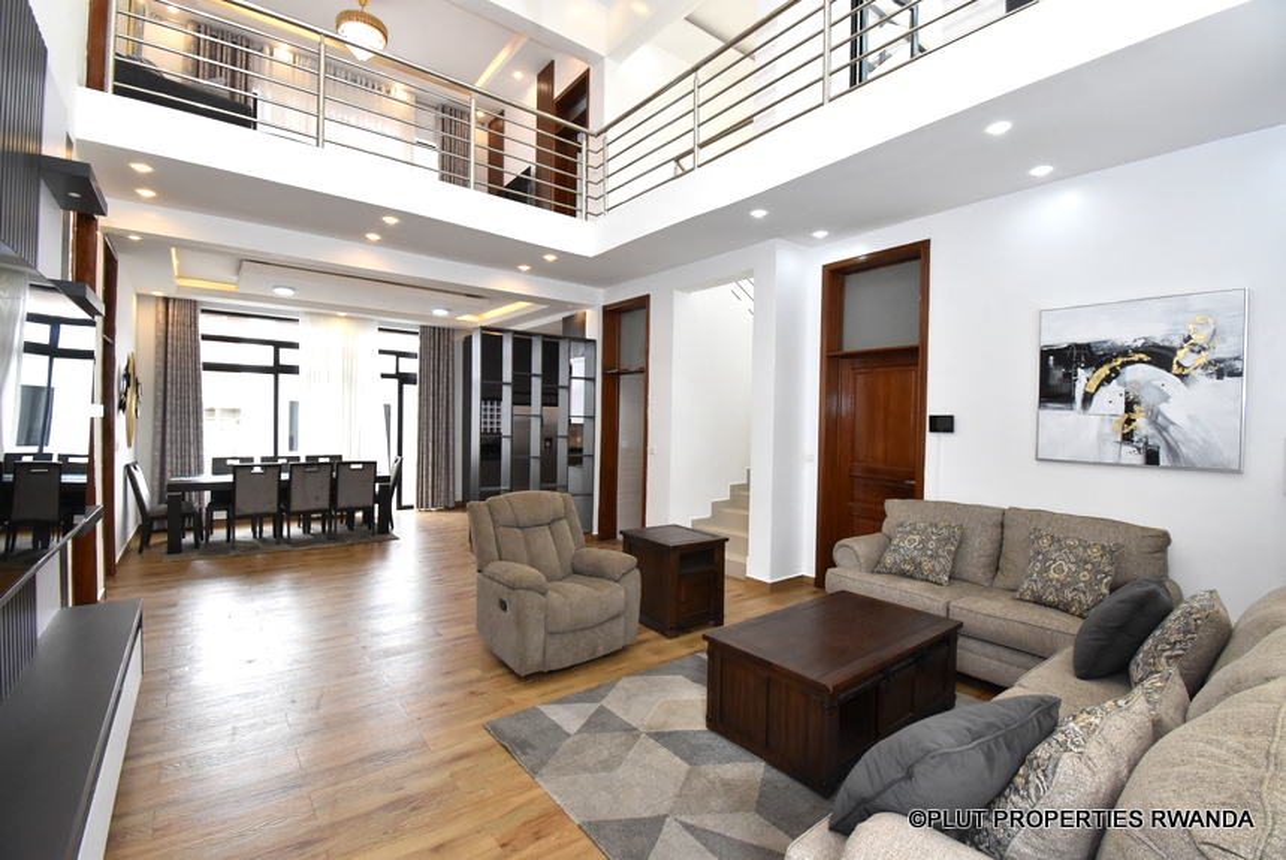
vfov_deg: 77.4
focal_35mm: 15
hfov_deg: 100.3
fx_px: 536
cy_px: 430
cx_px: 643
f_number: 8
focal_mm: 10
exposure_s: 1/80
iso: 1250
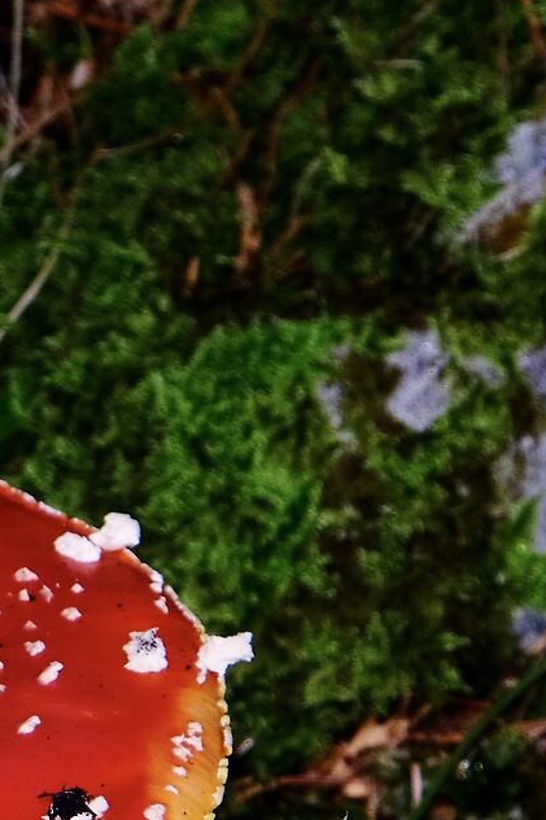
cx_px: -401
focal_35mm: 243
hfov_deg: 5.6
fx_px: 5531
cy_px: 1022
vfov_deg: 8.4
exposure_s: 1/180
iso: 400
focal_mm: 42.5
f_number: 11
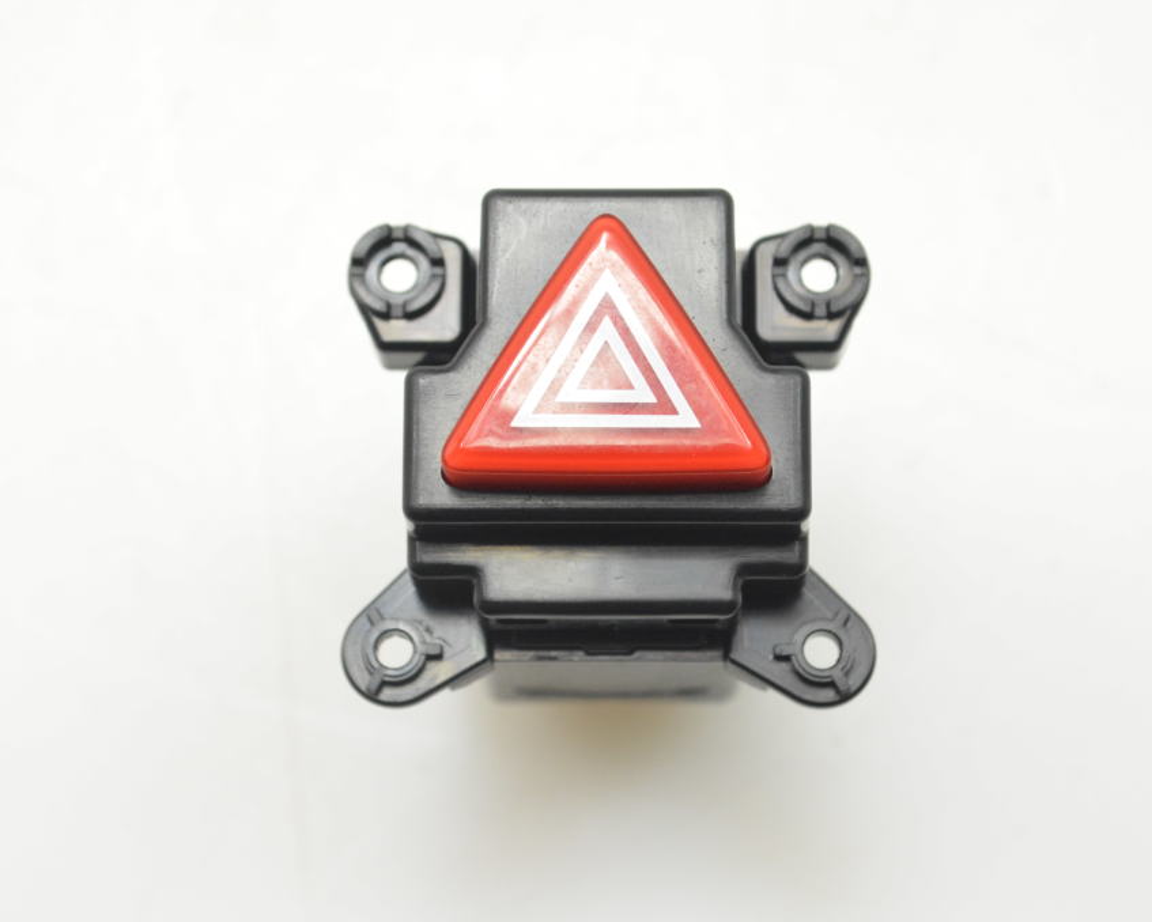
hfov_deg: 20.5
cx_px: 609
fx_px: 3191
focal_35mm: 94
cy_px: 461
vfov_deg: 16.4
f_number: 8
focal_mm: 55
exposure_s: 1/250
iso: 2500
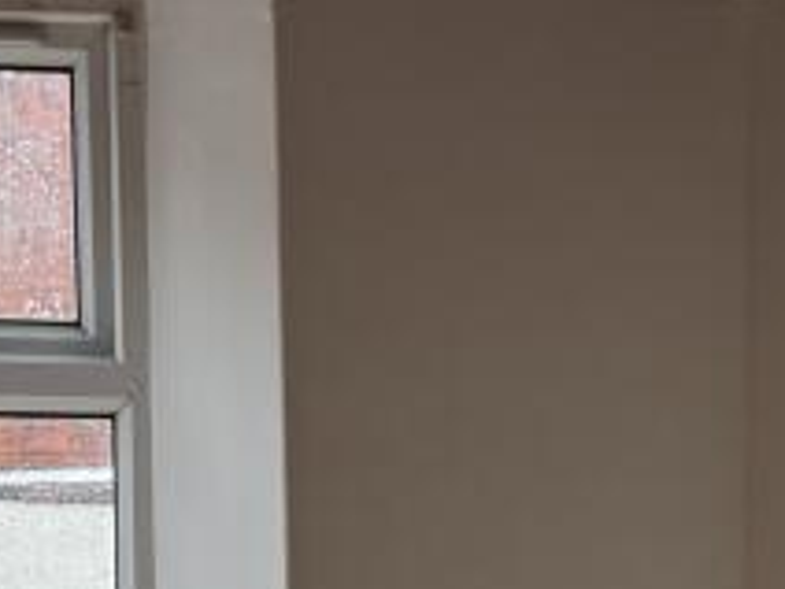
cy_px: 882
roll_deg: +0.1
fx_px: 2631
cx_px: 592
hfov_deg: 16.9
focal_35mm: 116
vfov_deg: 12.2
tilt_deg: -6.6
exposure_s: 1/121
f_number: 1.78
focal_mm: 6.76
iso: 200
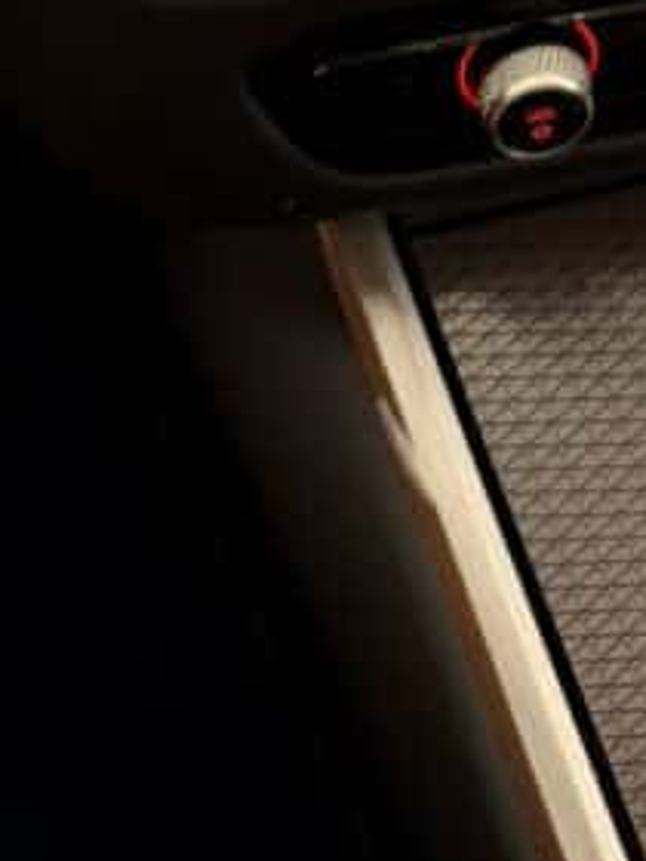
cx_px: 824
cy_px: -758
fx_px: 2264
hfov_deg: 15.5
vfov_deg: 17.1
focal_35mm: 91
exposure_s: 1/49
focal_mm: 6.9
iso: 250
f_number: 1.5
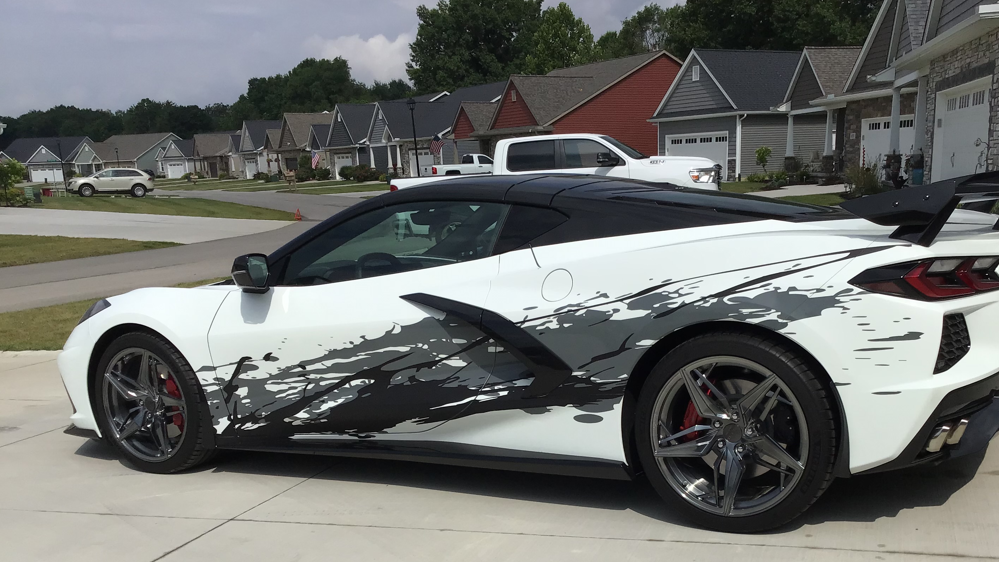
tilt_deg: -13.6
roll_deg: +1.8
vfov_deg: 29.9
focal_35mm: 39
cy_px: 431
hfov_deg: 51.4
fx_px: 1033
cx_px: 571
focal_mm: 3.3
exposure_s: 1/3891
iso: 25
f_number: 2.4
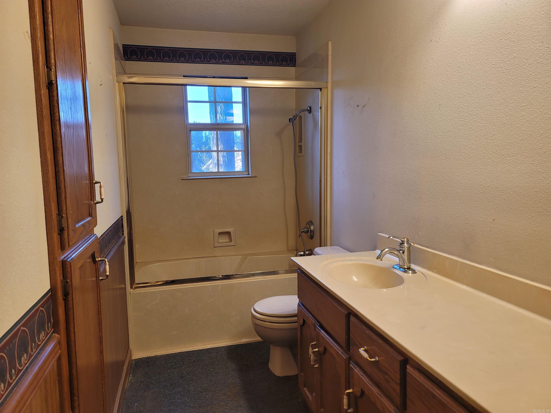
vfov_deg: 54.9
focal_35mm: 25
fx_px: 398
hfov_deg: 69.4
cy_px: 206
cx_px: 276
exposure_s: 1/120
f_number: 1.8
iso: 125
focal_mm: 7
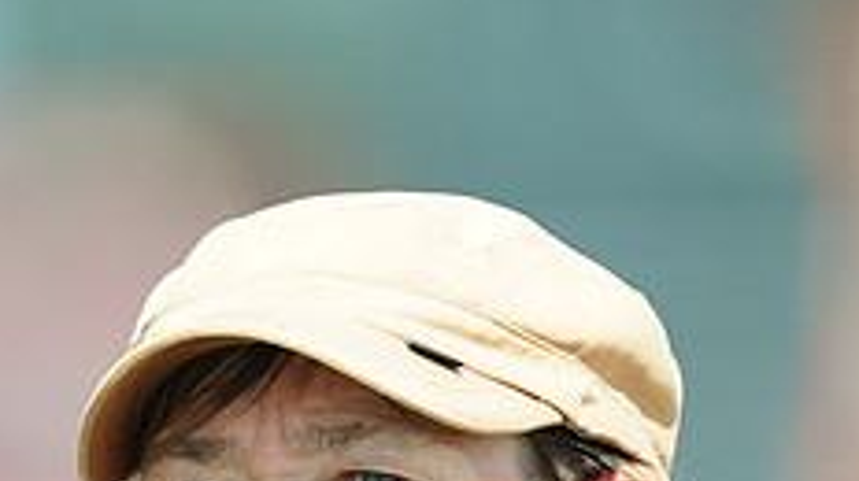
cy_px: 690
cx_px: 411
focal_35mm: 2202
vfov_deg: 0.6
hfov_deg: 1.0
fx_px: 50109
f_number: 6.3
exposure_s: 1/320
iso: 250
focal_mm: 840
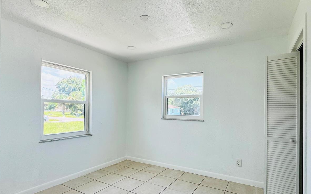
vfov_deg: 59.4
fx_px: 170
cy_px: 110
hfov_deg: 85.1
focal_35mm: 20
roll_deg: -0.3
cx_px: 156
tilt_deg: -0.2
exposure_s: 1/129
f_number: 2.2
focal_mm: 2.22
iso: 40
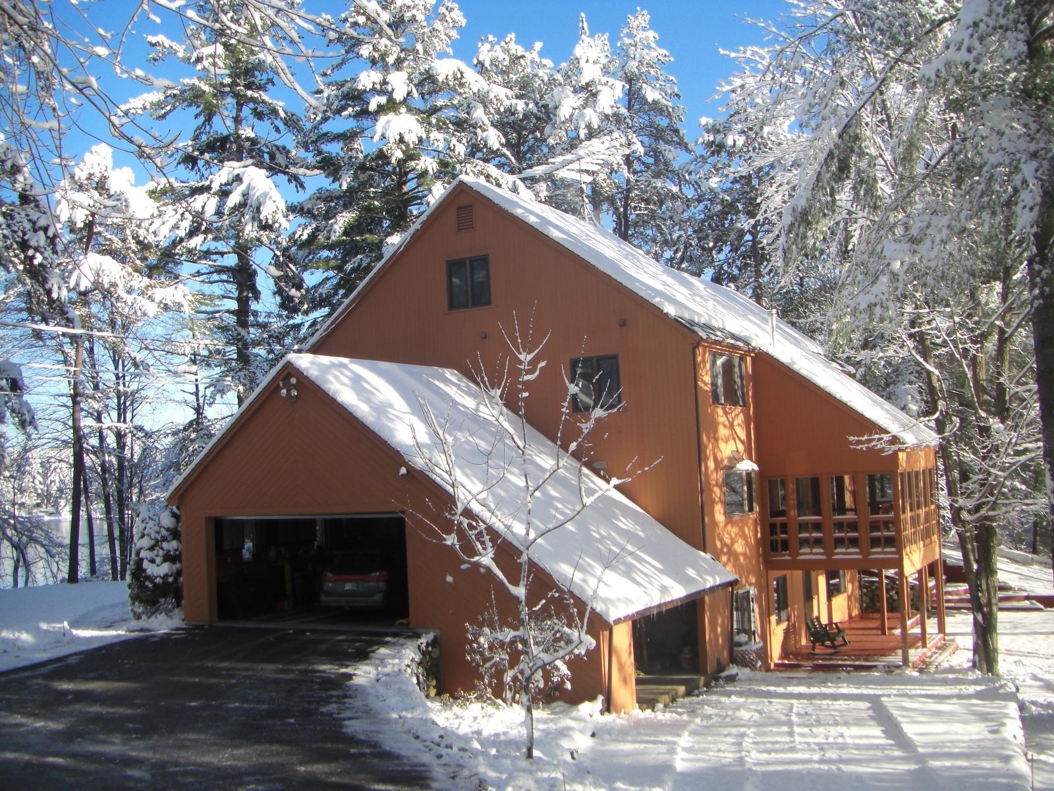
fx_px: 1157
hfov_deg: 49.0
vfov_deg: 37.7
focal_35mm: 38
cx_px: 527
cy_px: 396
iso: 64
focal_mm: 6.3
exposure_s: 1/320
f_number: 3.4
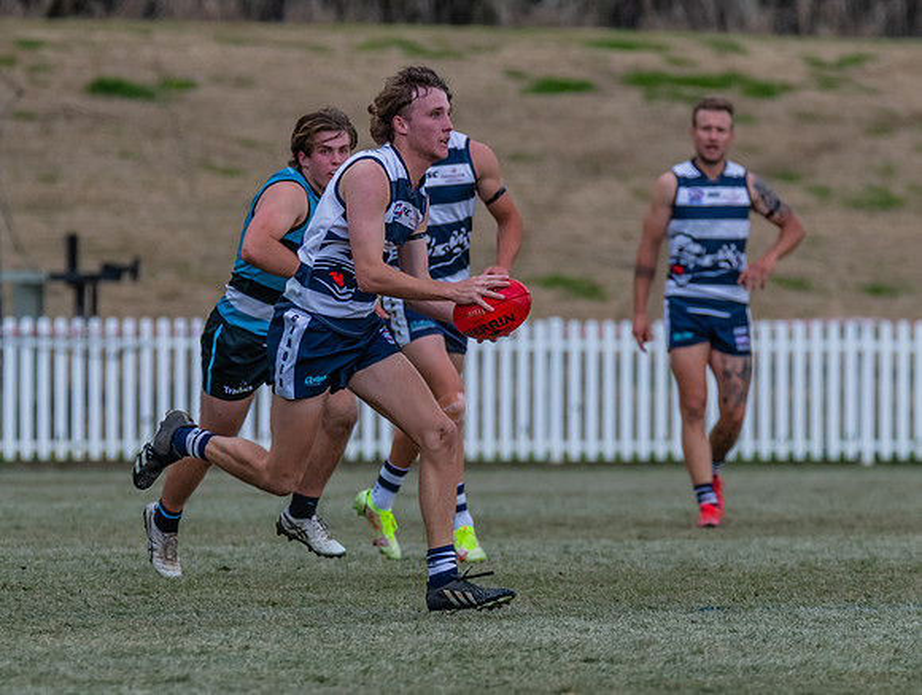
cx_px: 383
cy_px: 334
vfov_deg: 2.2
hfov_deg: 2.9
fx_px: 18053
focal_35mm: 677
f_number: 6
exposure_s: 1/1600
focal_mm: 400
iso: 1400
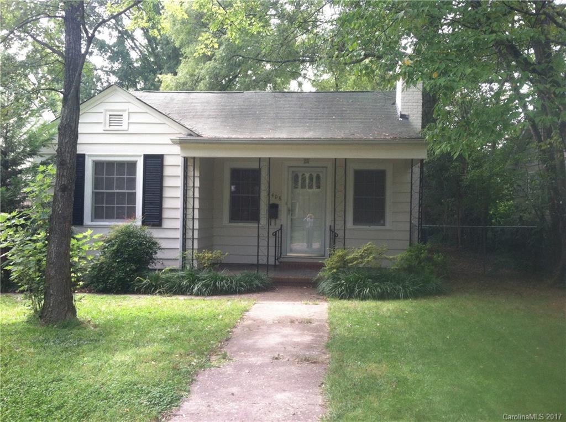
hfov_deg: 52.7
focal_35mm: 35
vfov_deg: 40.6
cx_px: 283
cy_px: 211
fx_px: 571
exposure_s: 1/120
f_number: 2.8
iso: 100
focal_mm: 3.85
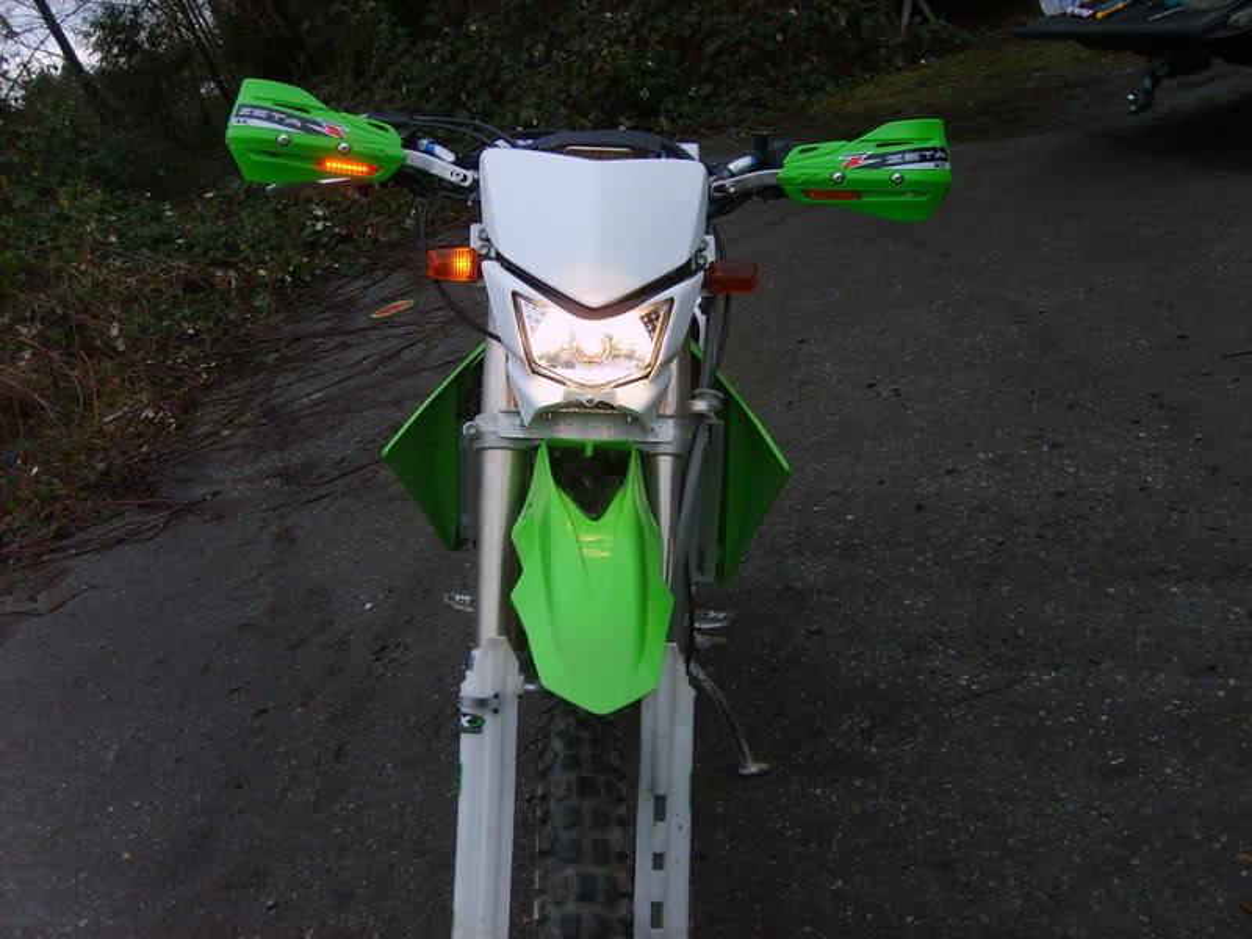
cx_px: 626
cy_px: 470
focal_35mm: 35
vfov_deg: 40.7
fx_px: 1266
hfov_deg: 52.6
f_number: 2.8
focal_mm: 5.8
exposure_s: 1/90
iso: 50
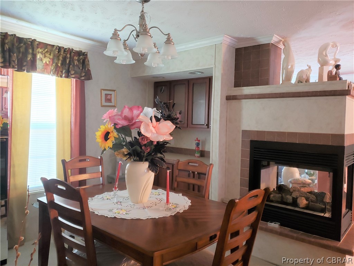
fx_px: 266
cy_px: 133
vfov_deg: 53.1
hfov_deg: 67.3
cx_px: 177
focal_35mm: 26
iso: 250
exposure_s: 1/17
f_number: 1.5
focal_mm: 4.3
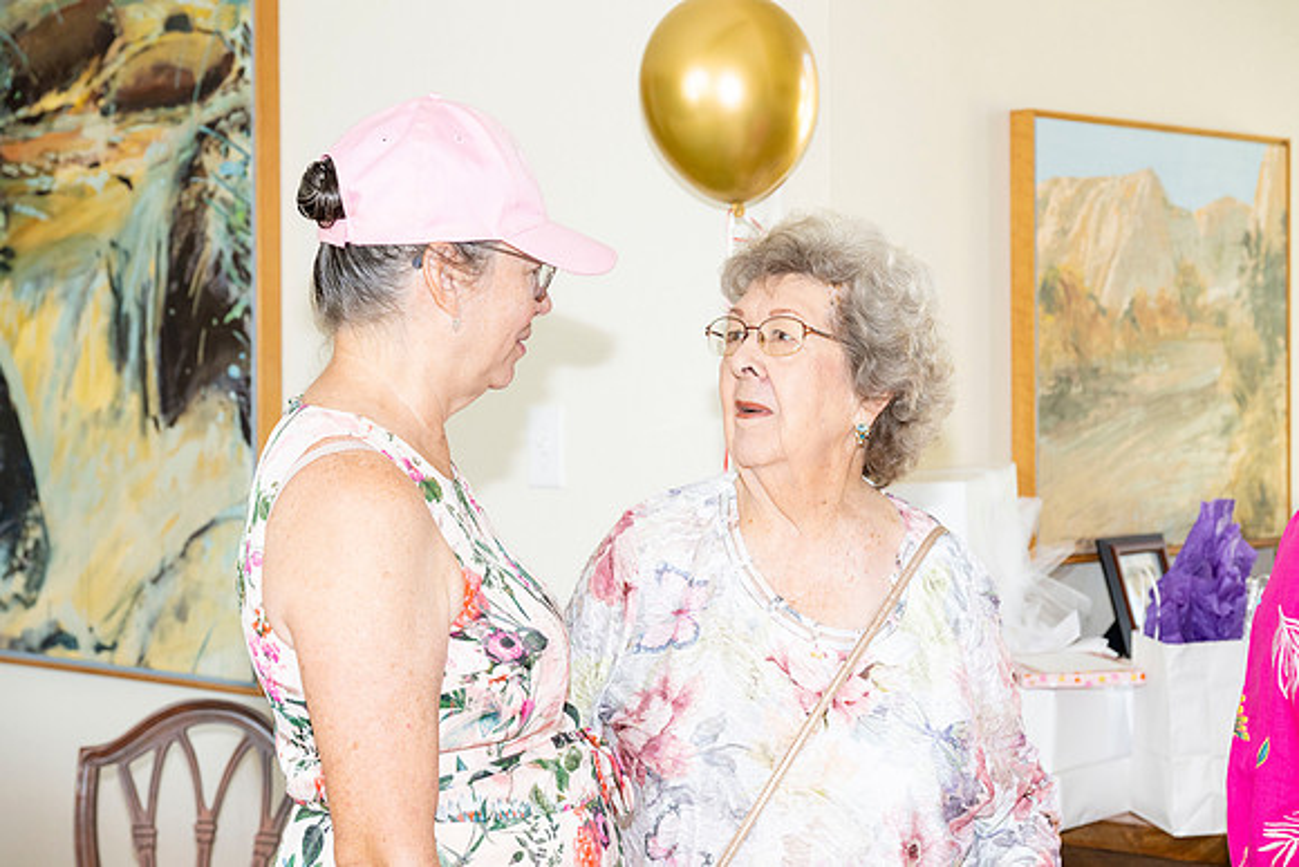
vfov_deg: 20.0
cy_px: 434
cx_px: 650
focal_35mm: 68
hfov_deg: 29.6
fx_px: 2454
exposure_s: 1/100
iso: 800
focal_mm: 68
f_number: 5.6
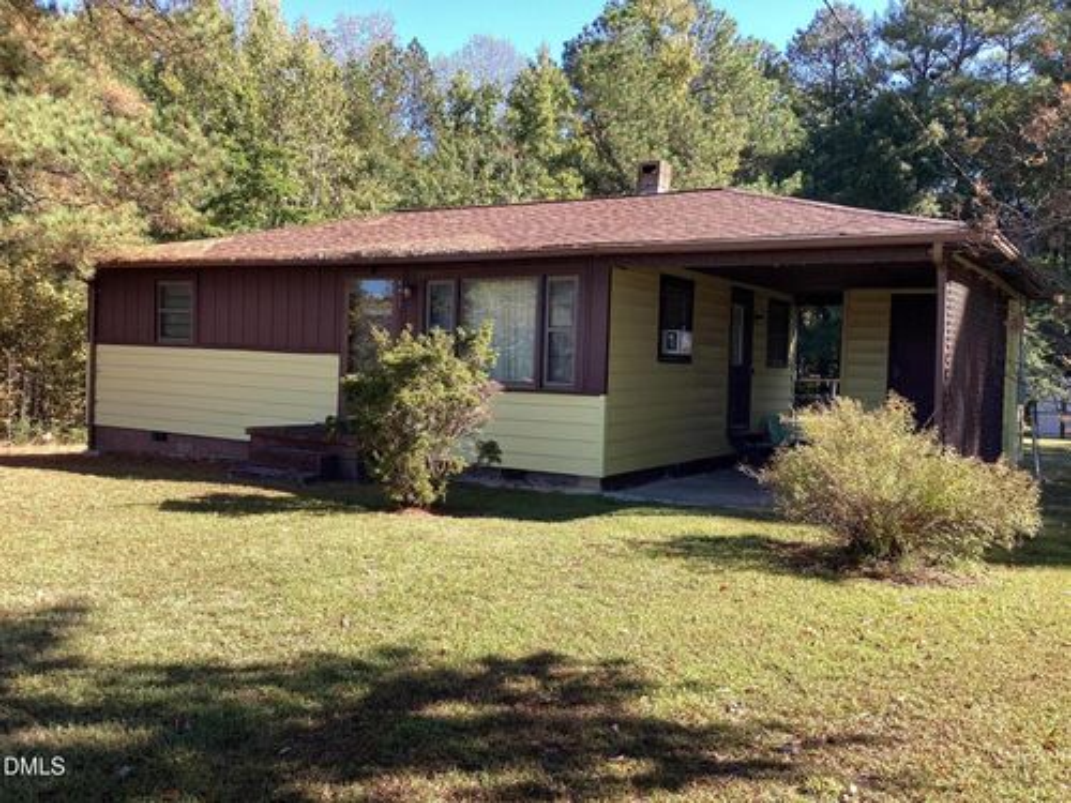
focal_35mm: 31
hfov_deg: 58.4
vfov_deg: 45.4
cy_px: 402
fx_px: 959
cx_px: 536
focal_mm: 3.3
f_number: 2.4
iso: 25
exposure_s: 1/263
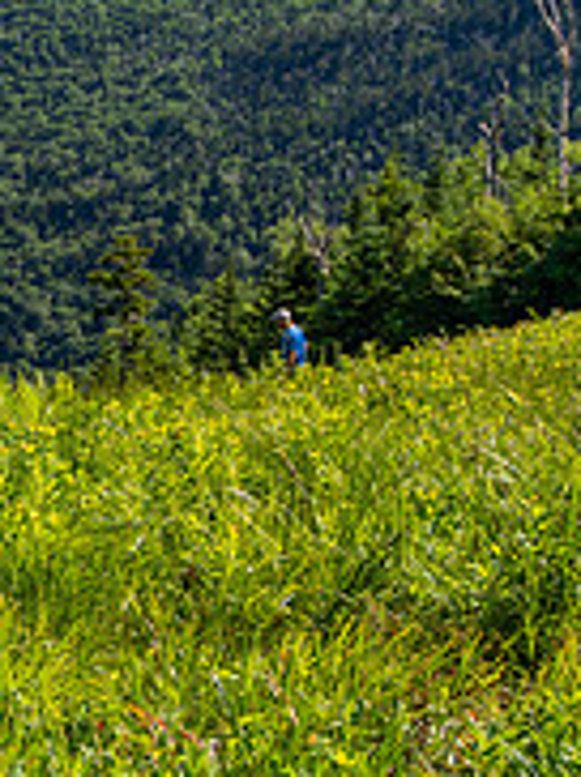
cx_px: -444
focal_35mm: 92
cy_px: 120
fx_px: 2064
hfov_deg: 14.3
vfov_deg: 21.0
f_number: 5
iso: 100
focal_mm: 30
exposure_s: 1/500
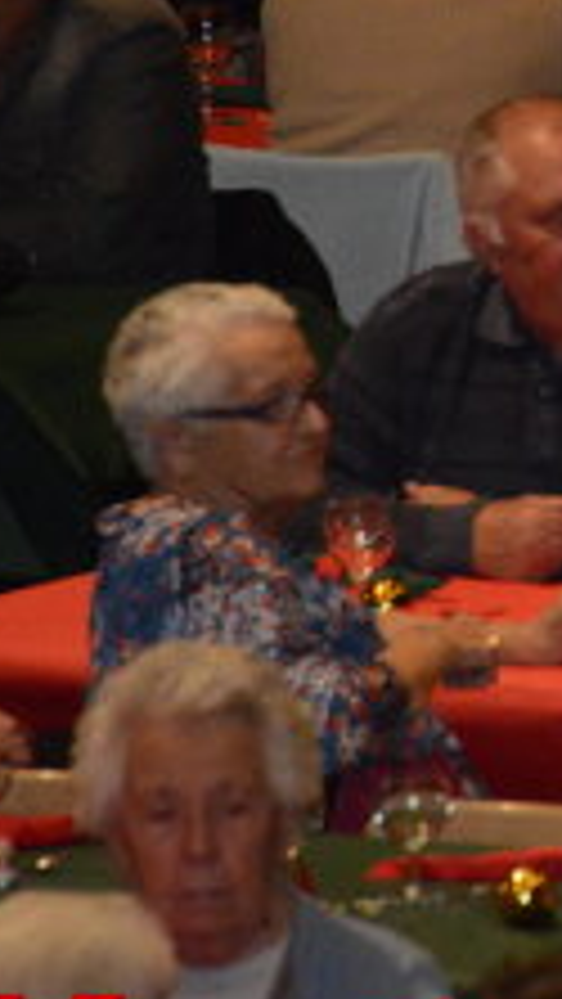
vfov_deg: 2.2
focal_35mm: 993
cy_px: 133
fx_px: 26287
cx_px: 1502
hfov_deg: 1.2
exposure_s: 1/250
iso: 6400
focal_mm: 300
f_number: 8
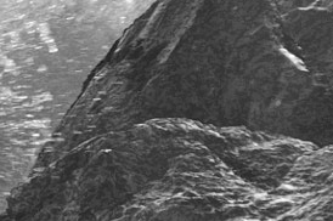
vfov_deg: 0.9
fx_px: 13960
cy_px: 69
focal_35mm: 1511
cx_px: -117
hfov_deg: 1.4
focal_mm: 135
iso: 100
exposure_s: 1/180
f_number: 5.6
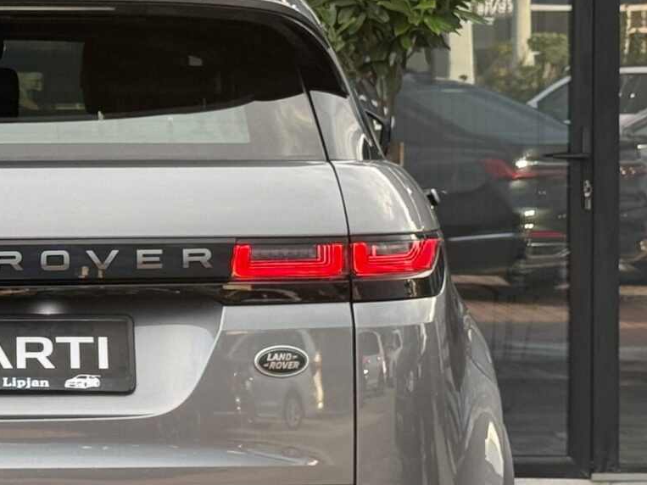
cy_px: 146
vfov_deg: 9.2
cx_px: -58
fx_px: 3009
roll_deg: +0.0
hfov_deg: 12.1
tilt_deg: -1.5
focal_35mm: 161
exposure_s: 1/346
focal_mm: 6.76
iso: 80
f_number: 1.78
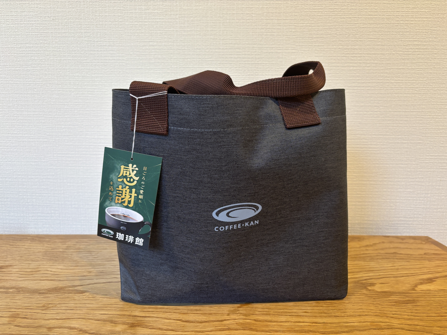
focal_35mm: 26
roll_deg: -0.5
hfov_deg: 67.3
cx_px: 224
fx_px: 336
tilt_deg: -8.7
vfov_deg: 53.1
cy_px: 168
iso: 125
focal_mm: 5.96
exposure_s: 1/77
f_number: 1.6
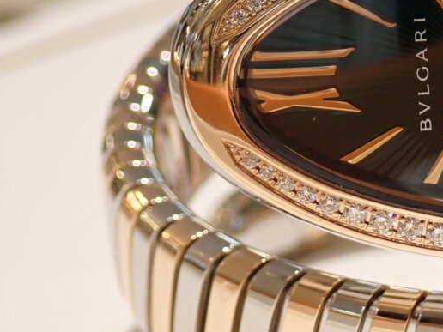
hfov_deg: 10.9
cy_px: 147
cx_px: 504
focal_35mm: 179
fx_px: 2291
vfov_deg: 8.3
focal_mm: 13.65
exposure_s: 1/80
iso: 320
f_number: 4.1
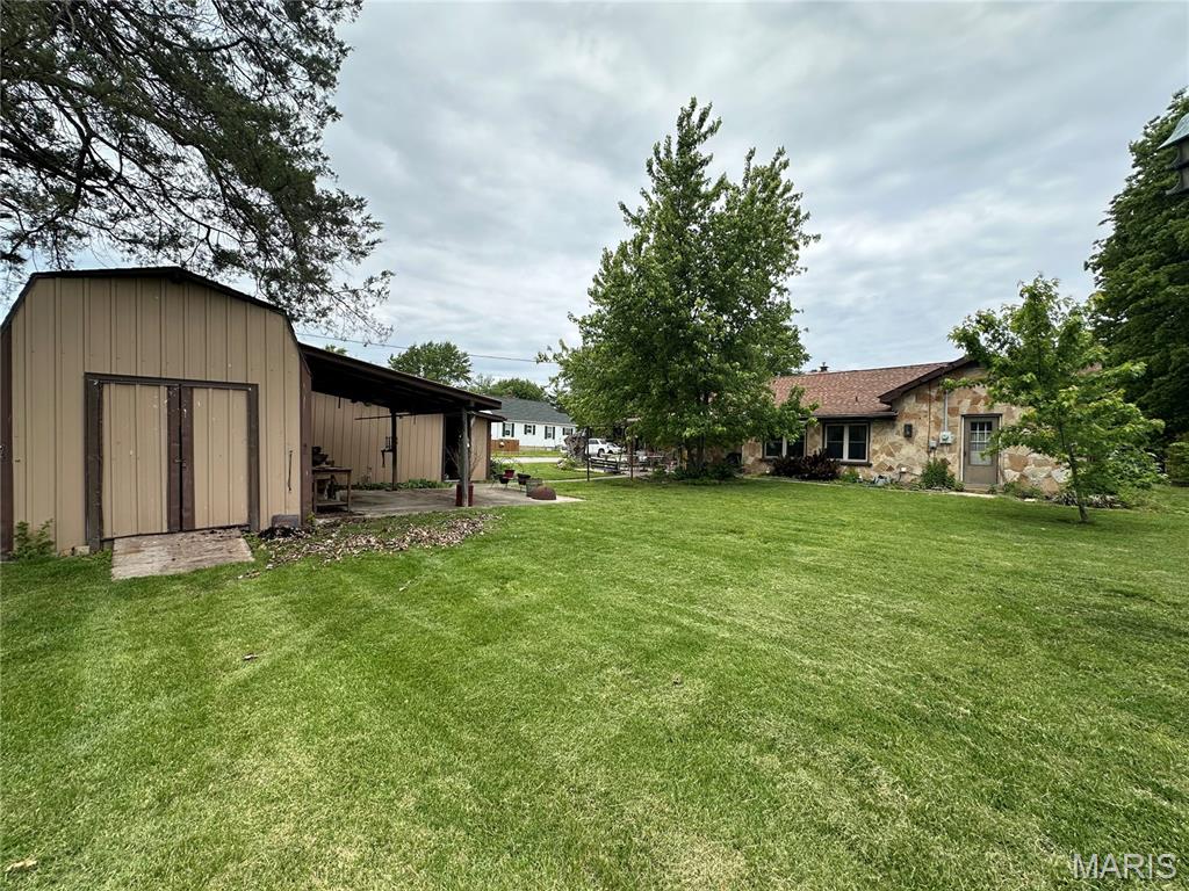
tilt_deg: +1.0
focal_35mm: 14
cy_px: 446
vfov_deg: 85.7
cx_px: 594
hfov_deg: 102.1
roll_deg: -2.0
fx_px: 481
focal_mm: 2.22
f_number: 2.2
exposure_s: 1/1335
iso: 50
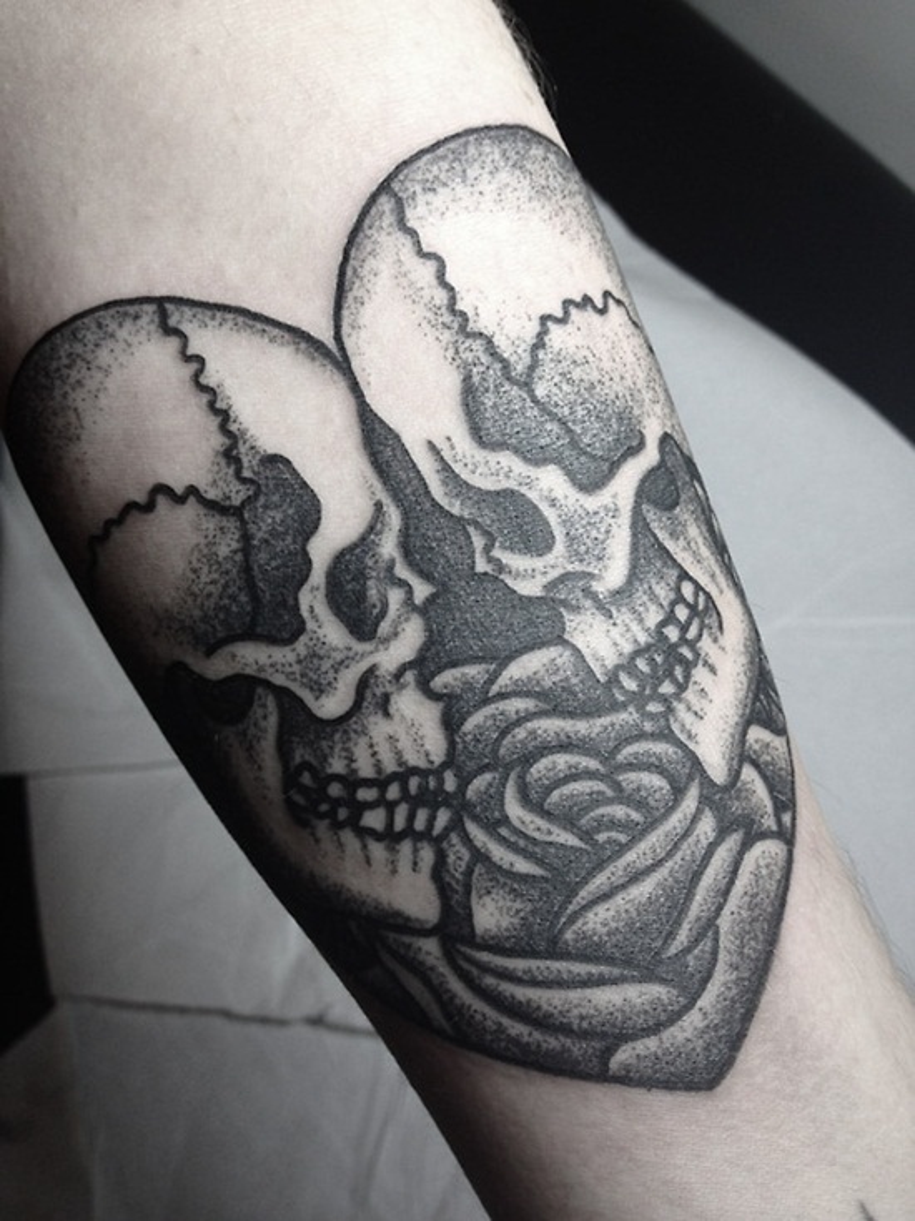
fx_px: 1234
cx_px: 458
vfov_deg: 52.6
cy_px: 610
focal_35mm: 35
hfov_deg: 40.7
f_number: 2.4
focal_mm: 4.28
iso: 80
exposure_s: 1/50
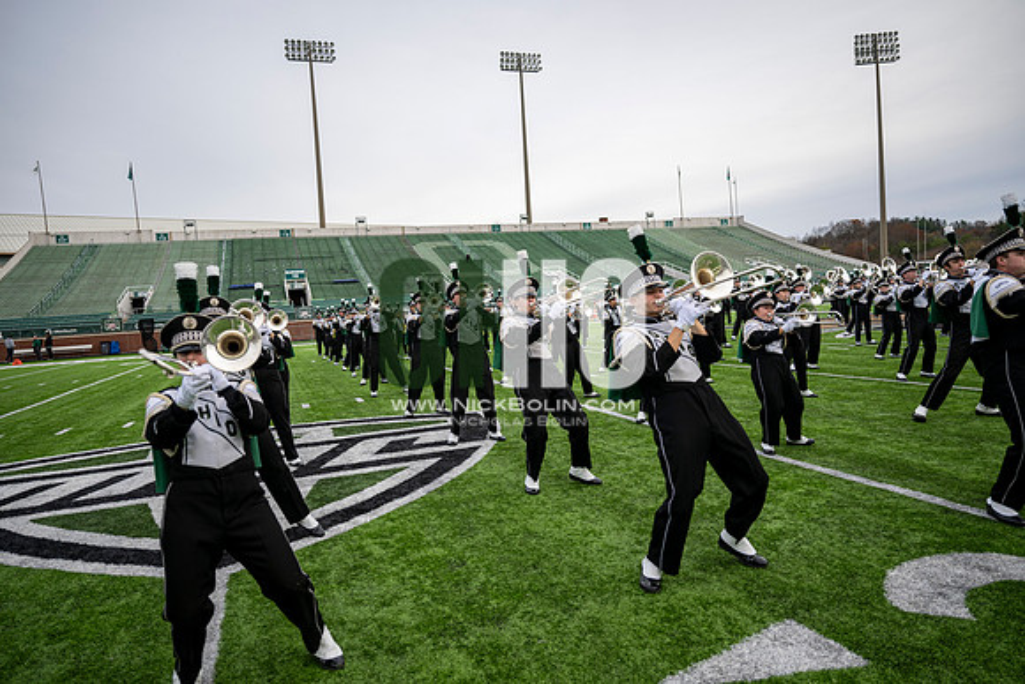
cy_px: 342
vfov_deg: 53.2
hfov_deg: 73.7
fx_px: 683
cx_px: 512
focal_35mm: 24
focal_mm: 24
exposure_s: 1/500
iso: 200
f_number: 2.8
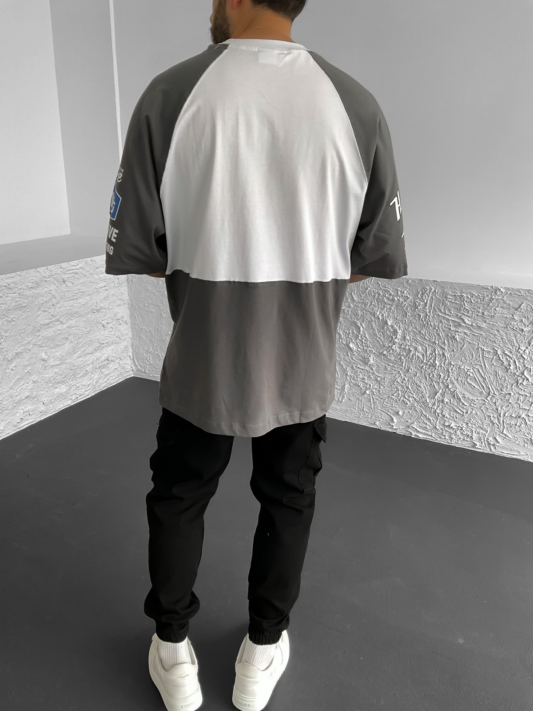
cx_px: 266
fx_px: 595
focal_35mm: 29
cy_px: 356
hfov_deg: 48.2
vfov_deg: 61.7
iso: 64
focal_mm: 3
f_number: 1.8
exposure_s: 1/95
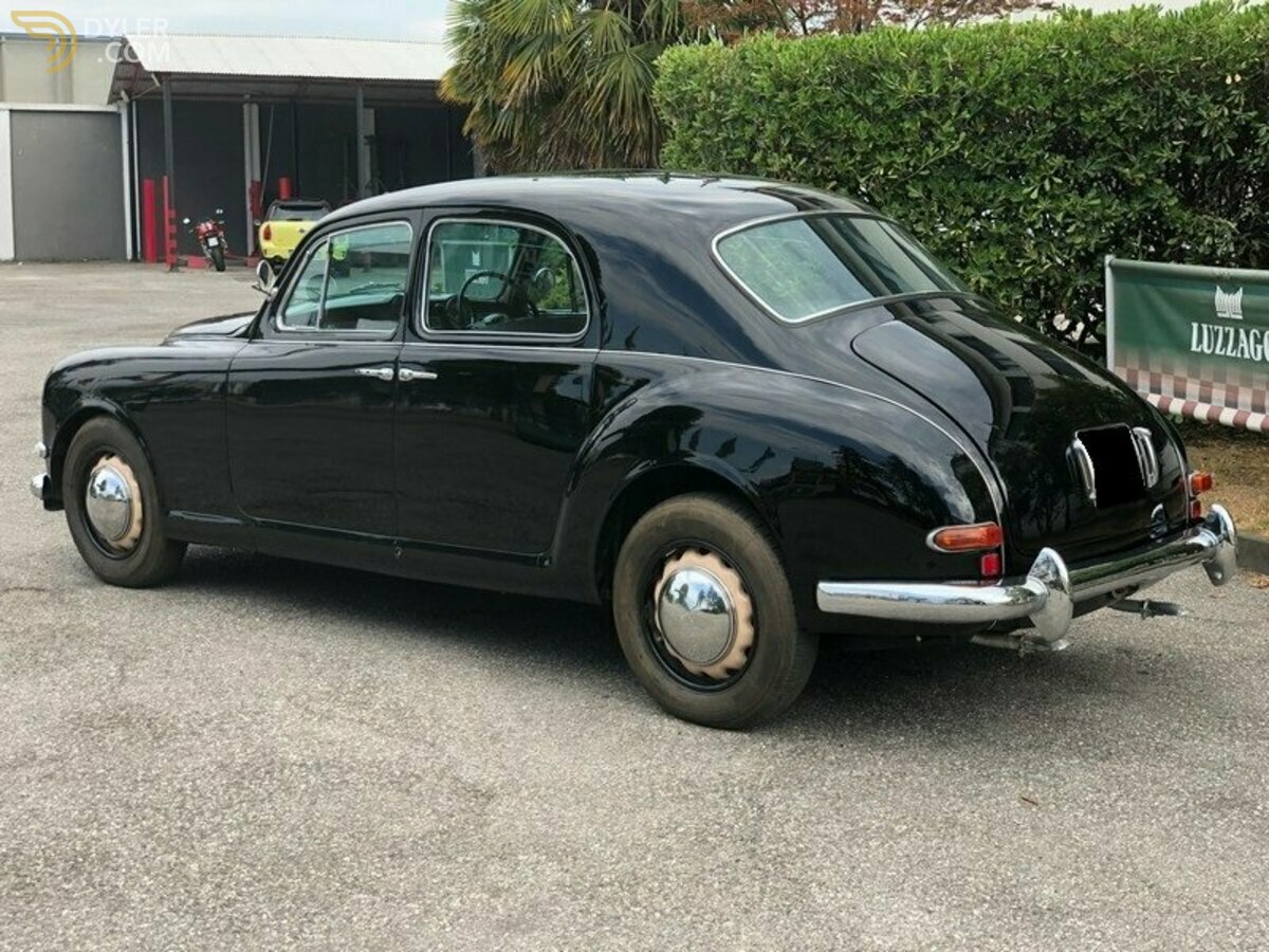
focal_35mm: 52
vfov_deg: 28.0
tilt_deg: -8.6
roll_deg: +0.2
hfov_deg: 36.8
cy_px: 476
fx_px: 1906
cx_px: 634
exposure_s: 1/215
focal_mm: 6
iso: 16
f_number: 2.4
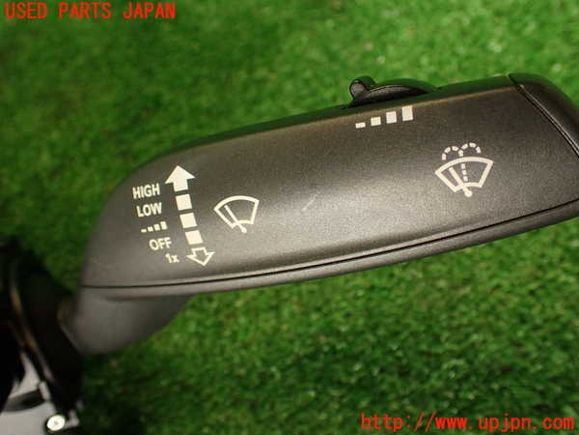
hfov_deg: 56.8
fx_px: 535
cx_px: 290
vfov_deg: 44.2
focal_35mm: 32
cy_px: 218
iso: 200
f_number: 2.4
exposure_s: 1/50
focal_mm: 5.79
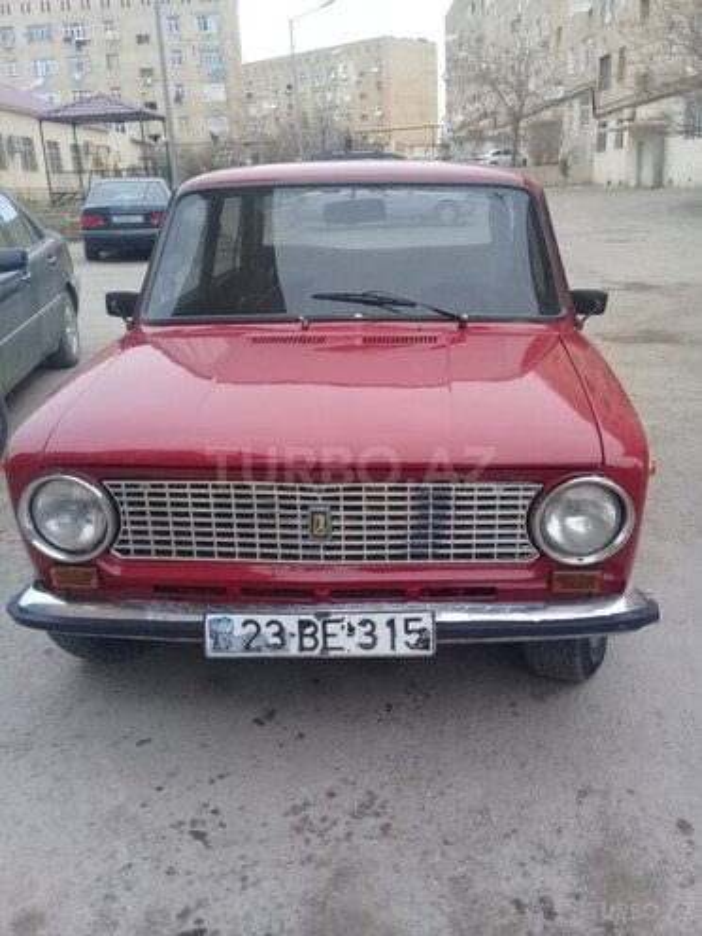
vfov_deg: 58.4
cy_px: 468
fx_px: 838
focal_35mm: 31
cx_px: 351
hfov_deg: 45.4
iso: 125
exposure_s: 1/33
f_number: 2.2
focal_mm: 3.3
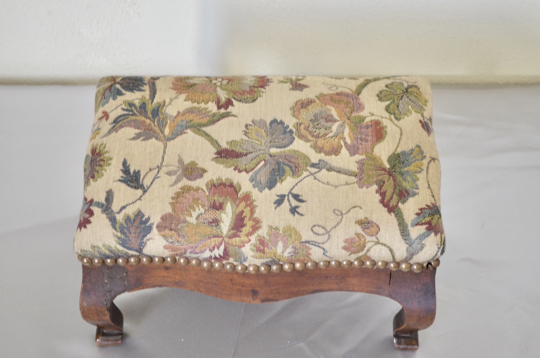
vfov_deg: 17.4
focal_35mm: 78
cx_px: 270
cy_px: 179
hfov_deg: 26.0
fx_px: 1168
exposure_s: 1/30
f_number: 5.6
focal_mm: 52
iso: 1000
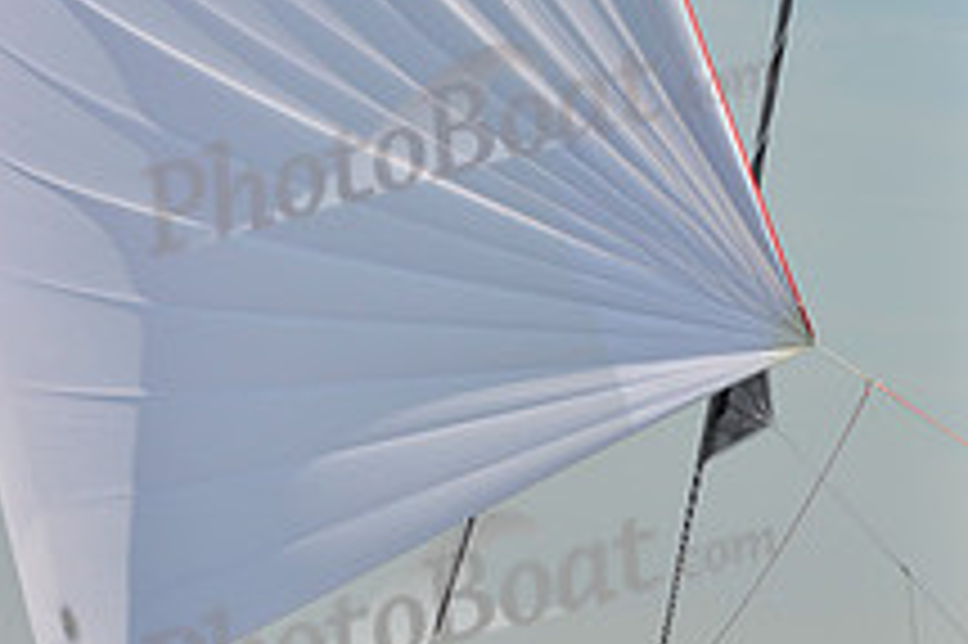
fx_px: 5078
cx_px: 1013
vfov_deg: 7.3
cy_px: 308
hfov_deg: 10.8
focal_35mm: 189
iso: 200
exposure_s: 1/1600
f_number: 5.6
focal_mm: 70
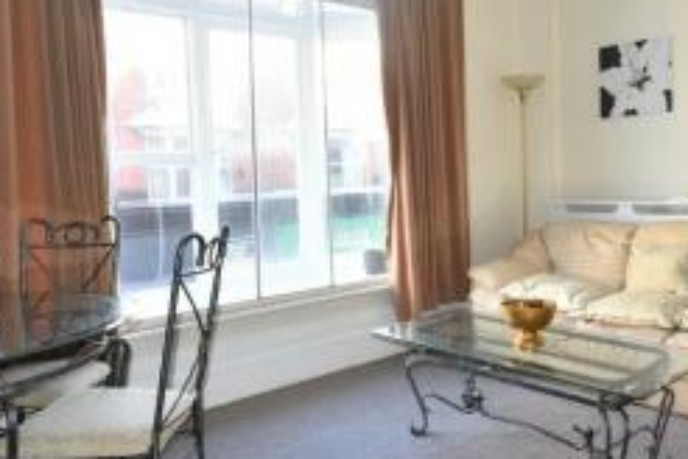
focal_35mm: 29
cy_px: 214
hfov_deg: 63.2
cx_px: 406
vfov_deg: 44.9
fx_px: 554
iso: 800
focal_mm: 10
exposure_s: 1/200
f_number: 5
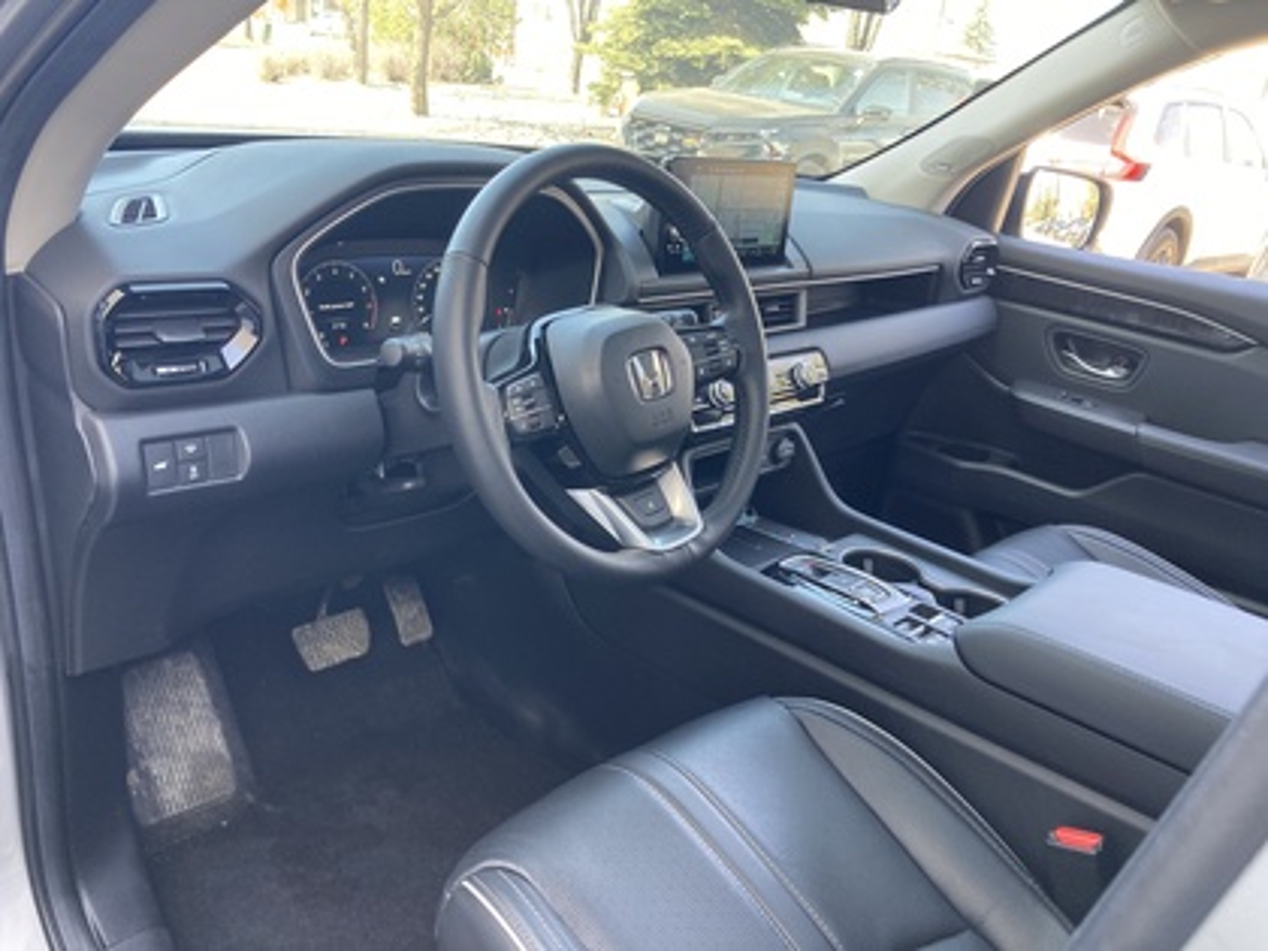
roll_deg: -8.1
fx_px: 1026
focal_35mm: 28
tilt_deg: -21.7
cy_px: 476
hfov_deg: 63.4
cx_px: 634
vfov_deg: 49.7
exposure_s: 1/104
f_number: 1.8
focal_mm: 3.99
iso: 80
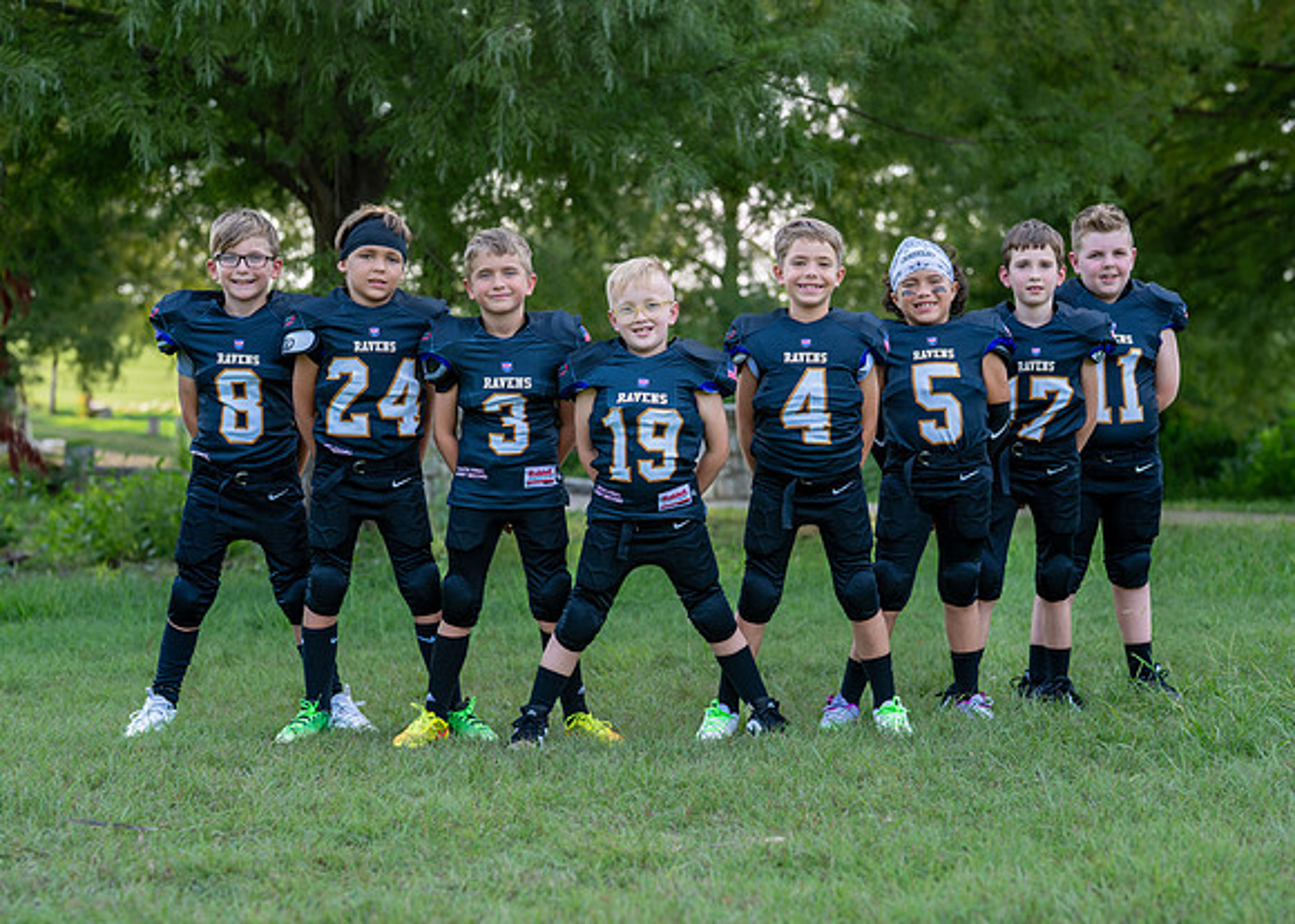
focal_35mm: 65
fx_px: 2379
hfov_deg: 30.4
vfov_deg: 22.0
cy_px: 471
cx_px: 719
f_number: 2.2
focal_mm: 50
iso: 100
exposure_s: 1/400
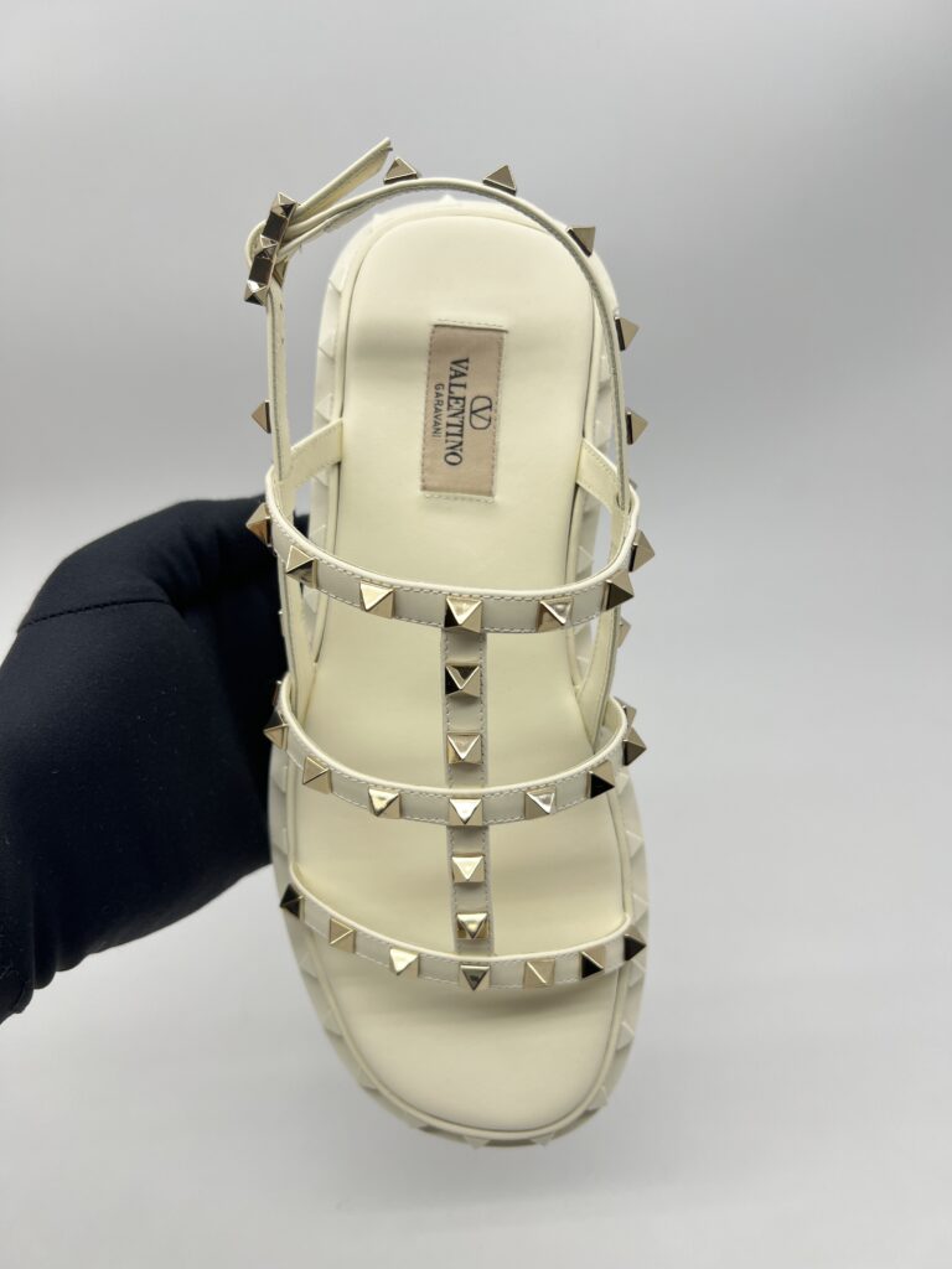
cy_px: 634
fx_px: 953
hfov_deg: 53.1
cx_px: 476
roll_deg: +1.0
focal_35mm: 26
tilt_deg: -31.6
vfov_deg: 67.3
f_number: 1.5
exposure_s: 1/145
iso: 32
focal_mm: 5.7
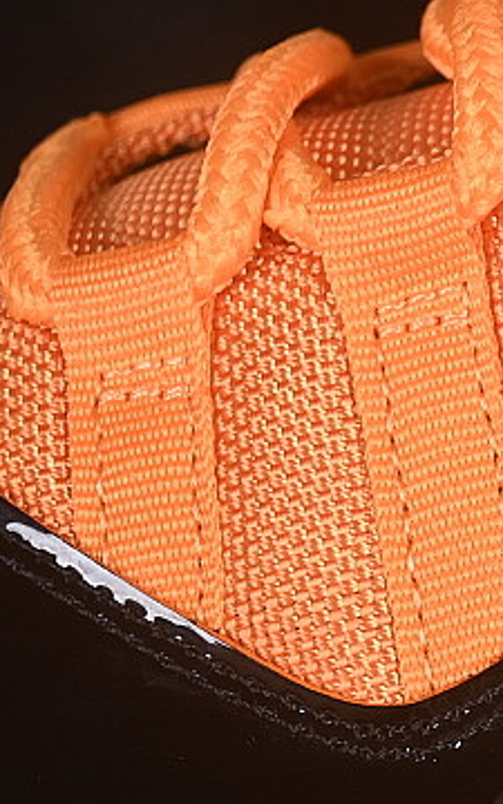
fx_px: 5023
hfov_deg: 5.6
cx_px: 1035
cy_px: 413
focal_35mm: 229
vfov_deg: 9.2
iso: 160
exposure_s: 1/60
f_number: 7.1
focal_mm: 50
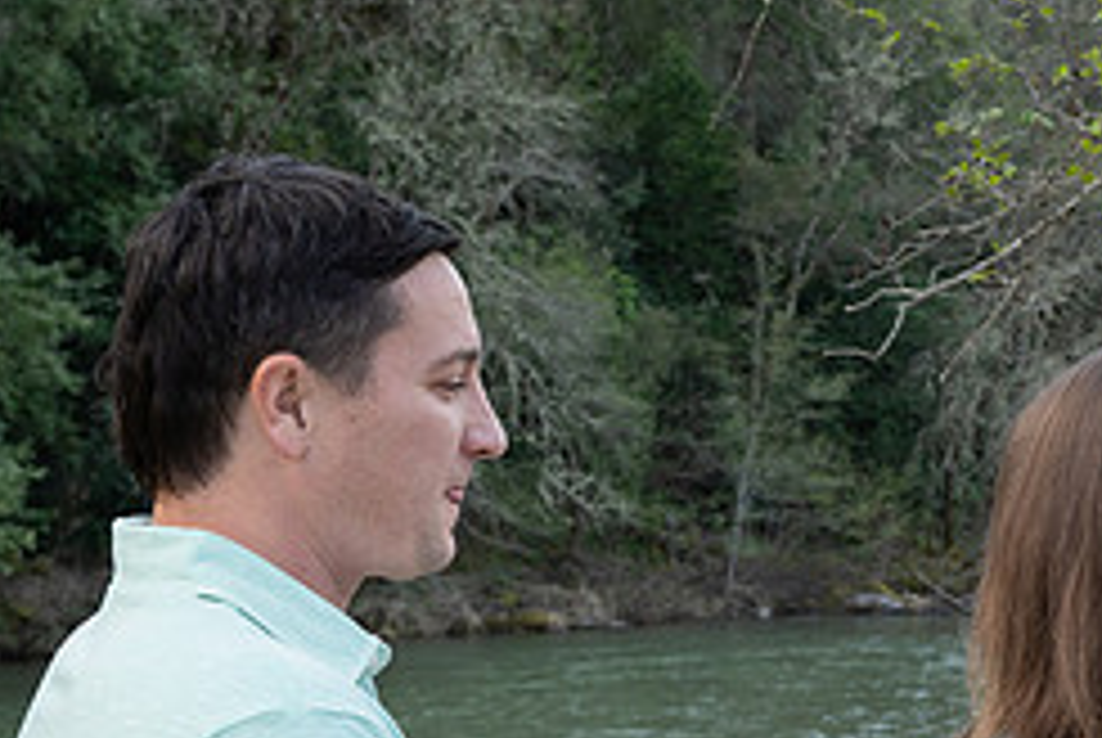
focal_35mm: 78
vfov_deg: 17.4
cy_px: 578
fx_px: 2390
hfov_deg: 25.5
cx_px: 891
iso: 500
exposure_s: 1/125
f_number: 6.3
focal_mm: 33
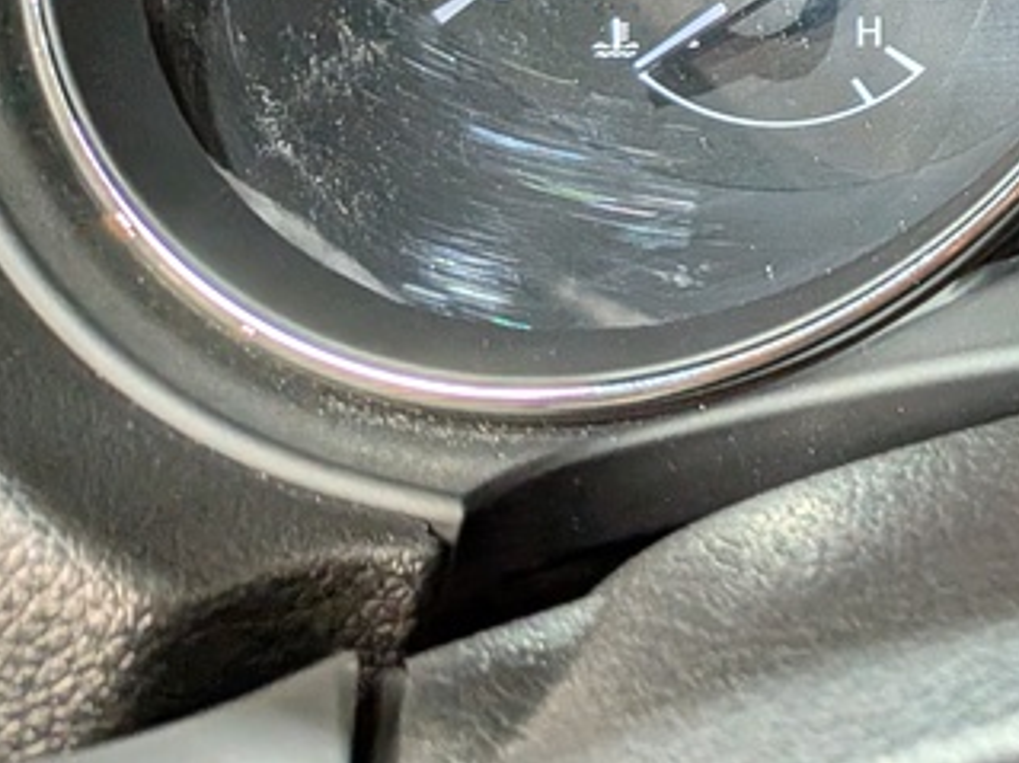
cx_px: 1549
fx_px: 2266
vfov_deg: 17.8
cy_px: -252
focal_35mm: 77
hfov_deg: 21.2
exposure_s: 1/120
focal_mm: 4.53
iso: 164
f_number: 1.7
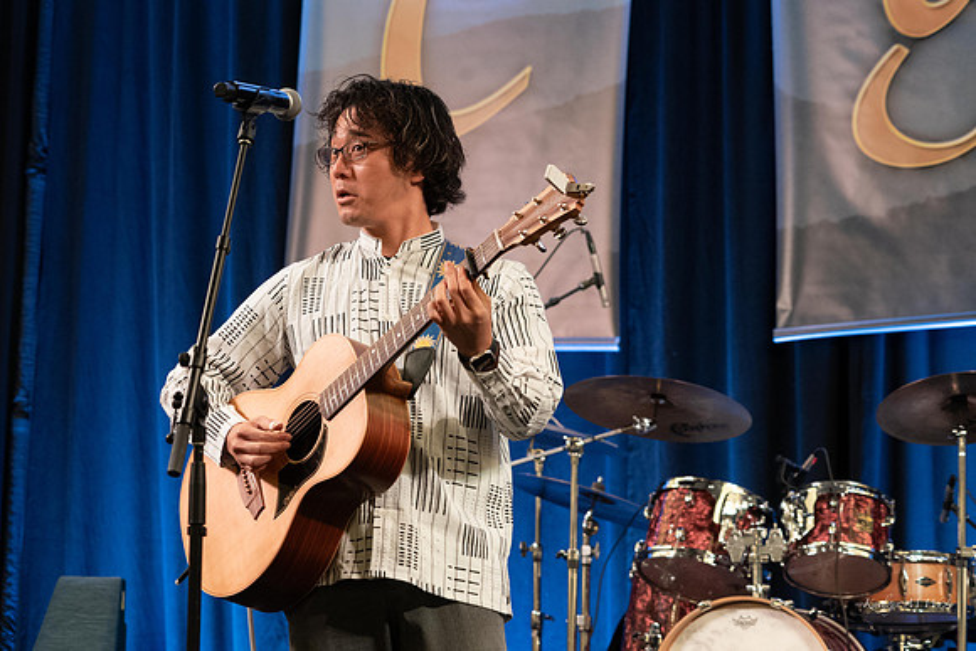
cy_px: 326
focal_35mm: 100
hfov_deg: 20.4
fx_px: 2712
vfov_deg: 13.7
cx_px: 488
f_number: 5.6
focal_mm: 100
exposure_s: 1/200
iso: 5000
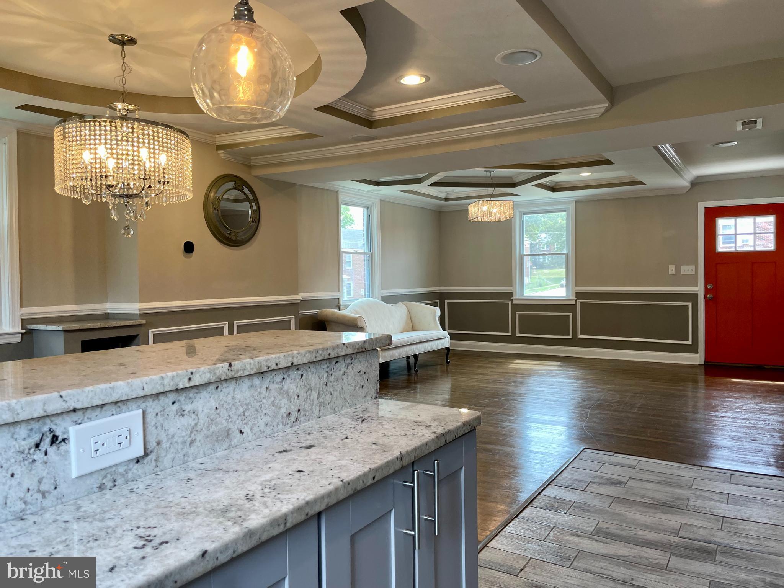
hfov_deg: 67.3
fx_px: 589
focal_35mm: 26
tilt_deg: -1.2
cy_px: 294
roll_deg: +1.0
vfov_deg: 53.1
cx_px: 392
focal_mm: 4.2
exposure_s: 1/120
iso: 80
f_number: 1.6
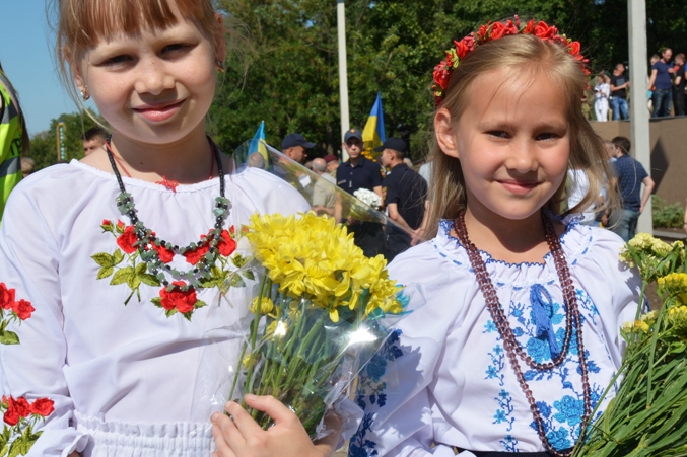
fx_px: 1083
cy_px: 228
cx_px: 398
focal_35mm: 57
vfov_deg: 23.9
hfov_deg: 35.1
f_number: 10
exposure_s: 1/400
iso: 100
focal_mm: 25
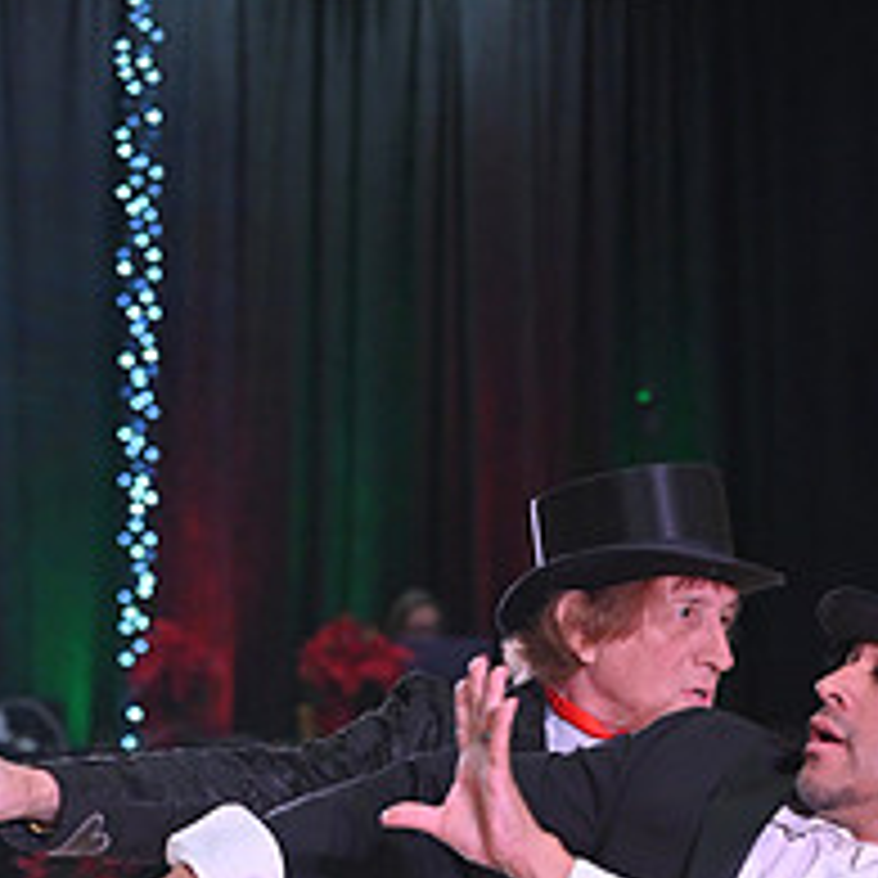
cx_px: 817
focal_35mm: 207
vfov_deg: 8.3
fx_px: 5940
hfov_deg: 8.4
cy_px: 1288
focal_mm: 82
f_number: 5
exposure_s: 1/320
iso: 2000
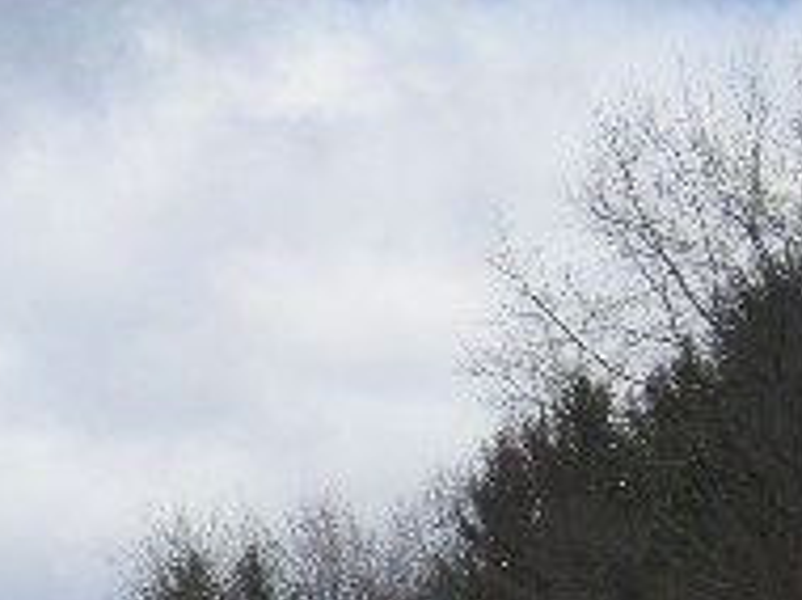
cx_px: -156
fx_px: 6086
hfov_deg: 7.5
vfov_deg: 5.6
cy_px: 1010
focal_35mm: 263
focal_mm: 13
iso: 64
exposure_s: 1/442
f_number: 4.8
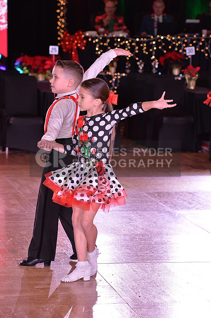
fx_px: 1323
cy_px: 159
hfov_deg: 9.1
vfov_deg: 13.7
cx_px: 106
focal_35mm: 150
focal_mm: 150
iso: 2000
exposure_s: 1/250
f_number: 6.3
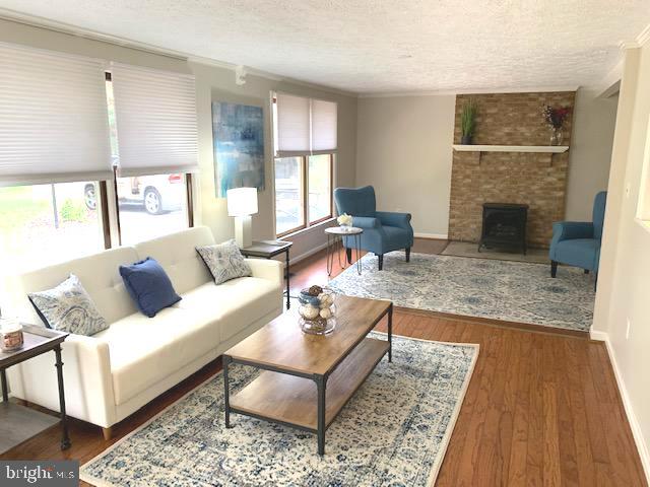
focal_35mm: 26
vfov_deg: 53.1
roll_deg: -0.5
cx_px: 325
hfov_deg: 67.3
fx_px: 488
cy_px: 244
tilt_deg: -11.1
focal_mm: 4.25
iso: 160
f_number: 1.8
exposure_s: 1/60
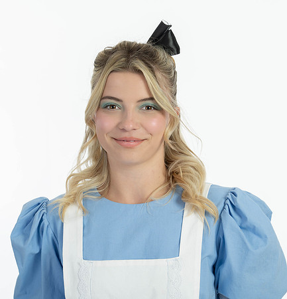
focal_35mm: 95
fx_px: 909
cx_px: 158
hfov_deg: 17.9
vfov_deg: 18.6
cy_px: 146
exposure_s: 1/125
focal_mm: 70
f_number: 6.3
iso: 100
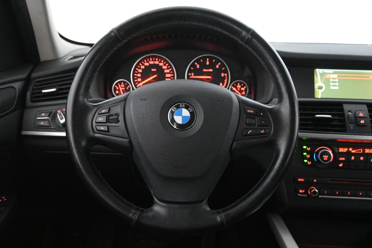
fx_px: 349
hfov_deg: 56.1
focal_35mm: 34
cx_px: 186
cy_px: 124
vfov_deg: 39.1
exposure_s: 1/40
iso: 9000
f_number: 4
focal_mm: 22.5
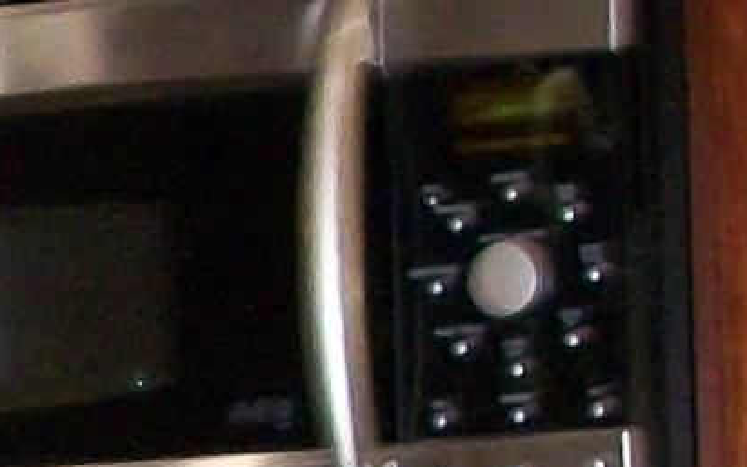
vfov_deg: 4.7
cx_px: -912
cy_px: 1027
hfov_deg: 7.3
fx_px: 5518
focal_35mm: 271
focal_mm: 6.3
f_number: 3.1
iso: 250
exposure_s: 1/25
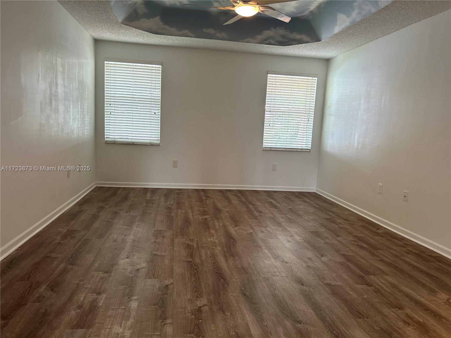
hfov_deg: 67.3
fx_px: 339
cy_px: 169
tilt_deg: -7.7
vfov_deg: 53.1
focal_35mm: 26
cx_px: 226
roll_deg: -3.4
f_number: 1.5
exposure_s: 1/60
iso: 100
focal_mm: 5.7
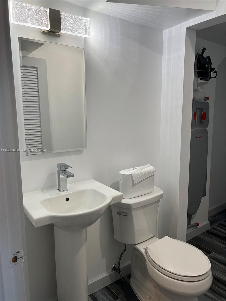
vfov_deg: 67.3
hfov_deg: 53.1
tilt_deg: -8.5
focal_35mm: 26
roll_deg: +0.4
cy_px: 150
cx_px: 113
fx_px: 226
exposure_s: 1/139
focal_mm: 5.7
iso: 40
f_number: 1.5
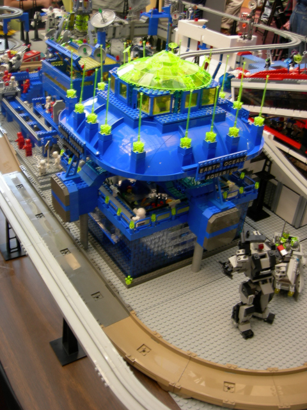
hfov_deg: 39.7
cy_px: 205
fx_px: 426
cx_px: 154
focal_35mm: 36
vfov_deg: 51.4
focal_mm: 7.5
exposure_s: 1/7.1
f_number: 2.7
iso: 64
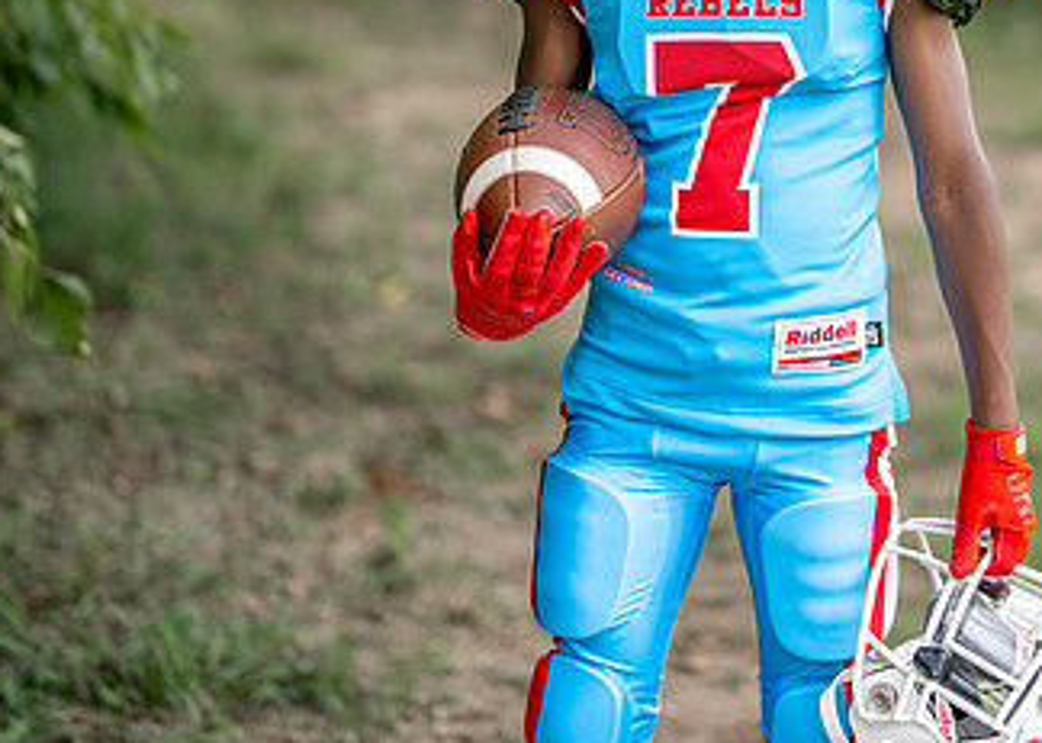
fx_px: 3253
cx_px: 784
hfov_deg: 18.1
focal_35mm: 110
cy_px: 49
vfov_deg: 12.9
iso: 100
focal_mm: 50
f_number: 1.2
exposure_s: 1/2000
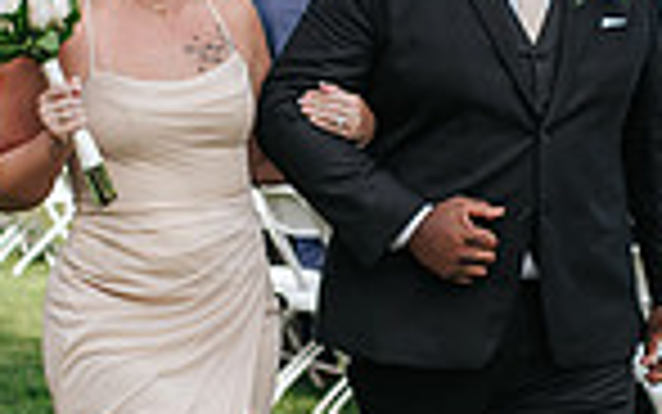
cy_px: 302
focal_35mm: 164
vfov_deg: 8.0
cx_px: 445
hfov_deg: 12.7
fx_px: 2960
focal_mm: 35
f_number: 2.8
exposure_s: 1/1250
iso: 250
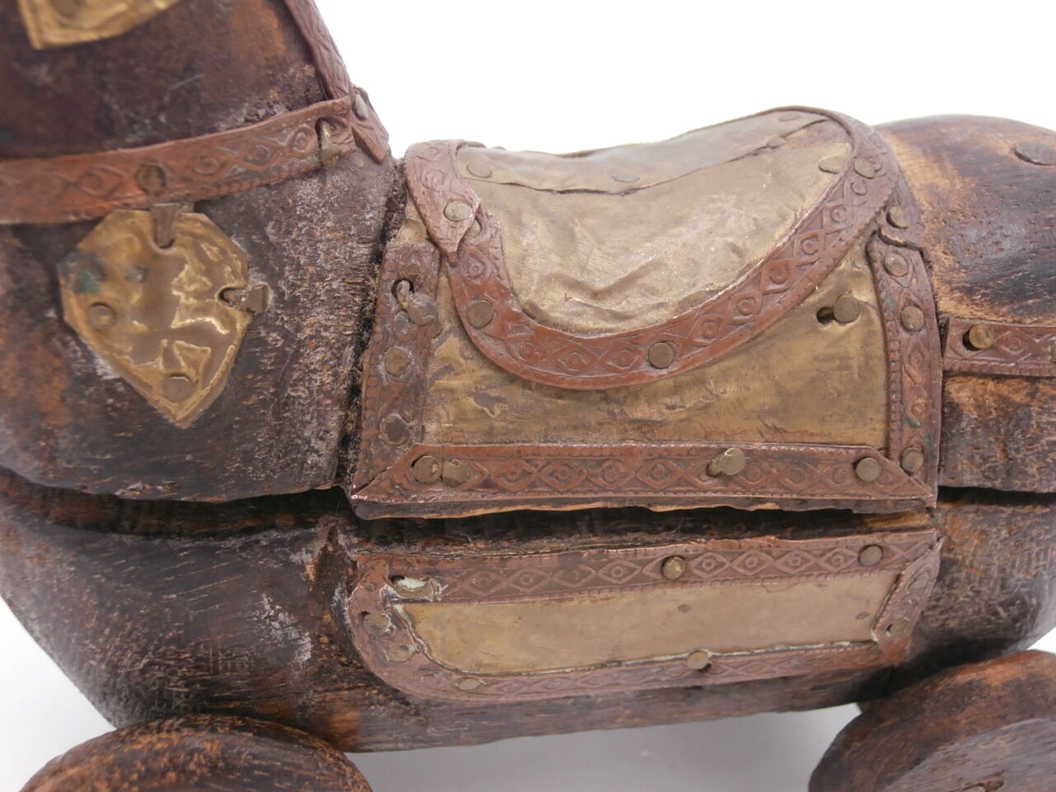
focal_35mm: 38
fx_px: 1159
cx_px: 528
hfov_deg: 49.0
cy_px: 396
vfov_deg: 37.7
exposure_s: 1/200
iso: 200
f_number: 3.9
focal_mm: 6.67
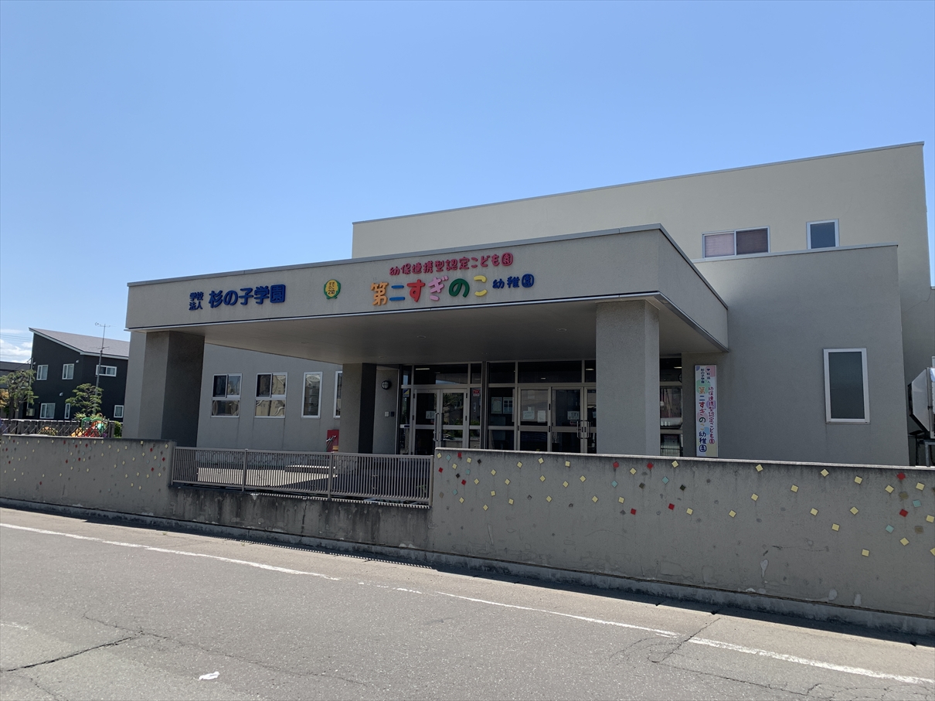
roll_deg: -1.6
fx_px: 702
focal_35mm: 26
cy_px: 350
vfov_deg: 53.0
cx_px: 468
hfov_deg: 67.3
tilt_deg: +6.1
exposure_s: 1/1916
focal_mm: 4.25
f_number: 1.8
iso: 25
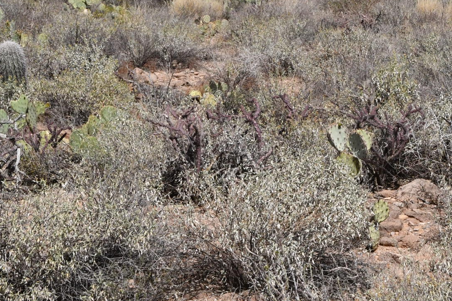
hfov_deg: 19.7
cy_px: -51
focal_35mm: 102
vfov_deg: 13.1
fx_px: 1281
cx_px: 399
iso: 800
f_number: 16
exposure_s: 1/1000
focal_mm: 27
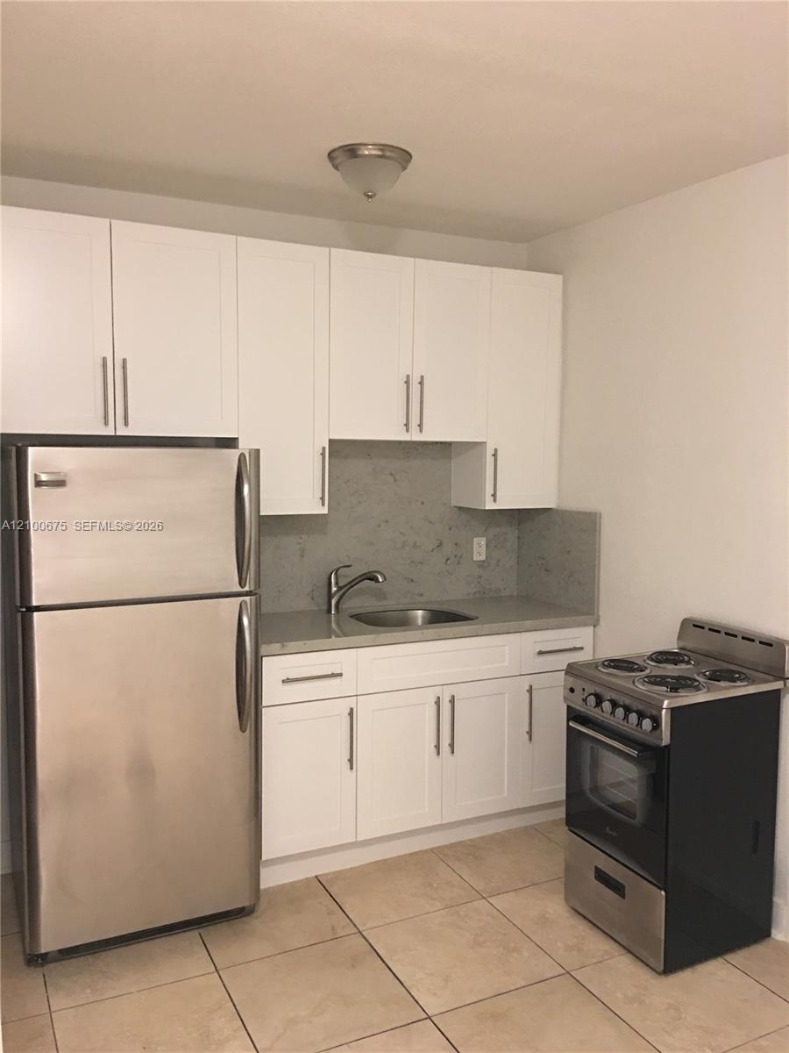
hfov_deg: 48.2
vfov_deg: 61.7
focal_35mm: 29
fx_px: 881
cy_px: 526
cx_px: 394
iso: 64
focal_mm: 4.15
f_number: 2.2
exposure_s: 1/4
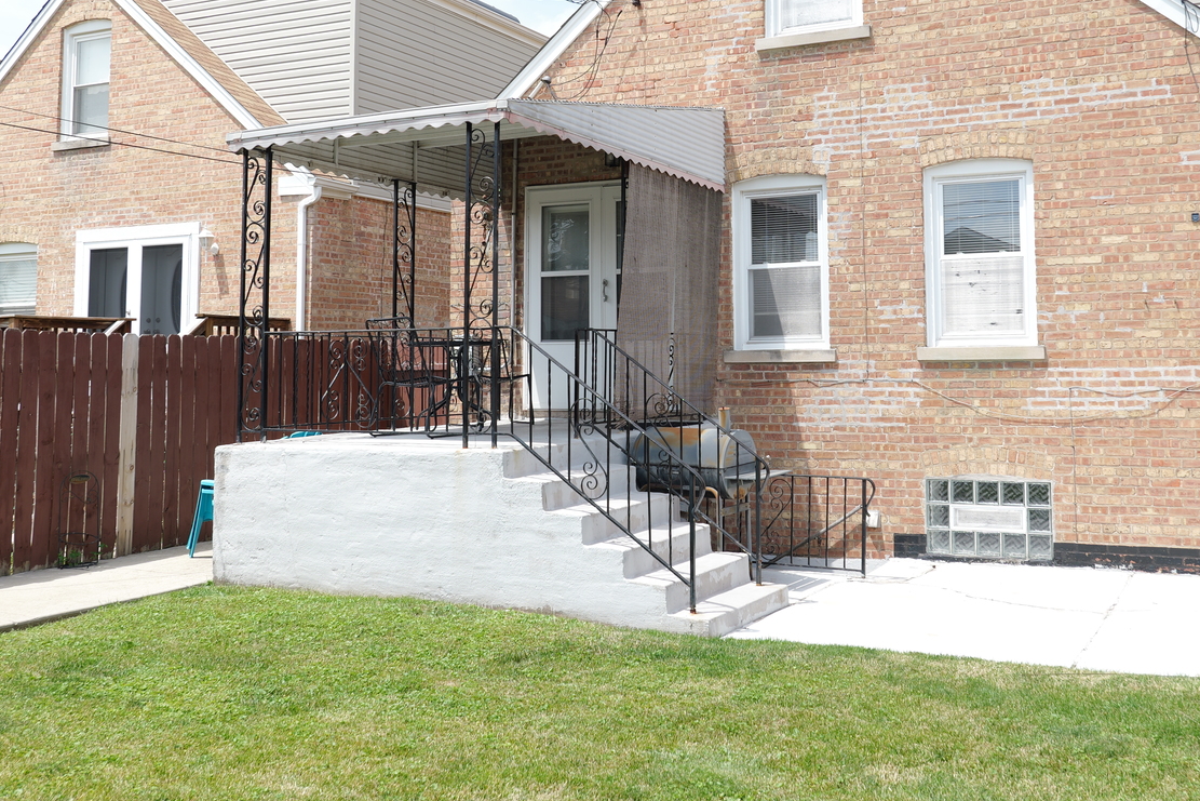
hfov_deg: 53.9
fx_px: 1167
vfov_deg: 37.5
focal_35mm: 35
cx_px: 737
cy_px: 273
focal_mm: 24
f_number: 6.3
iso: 100
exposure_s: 1/160
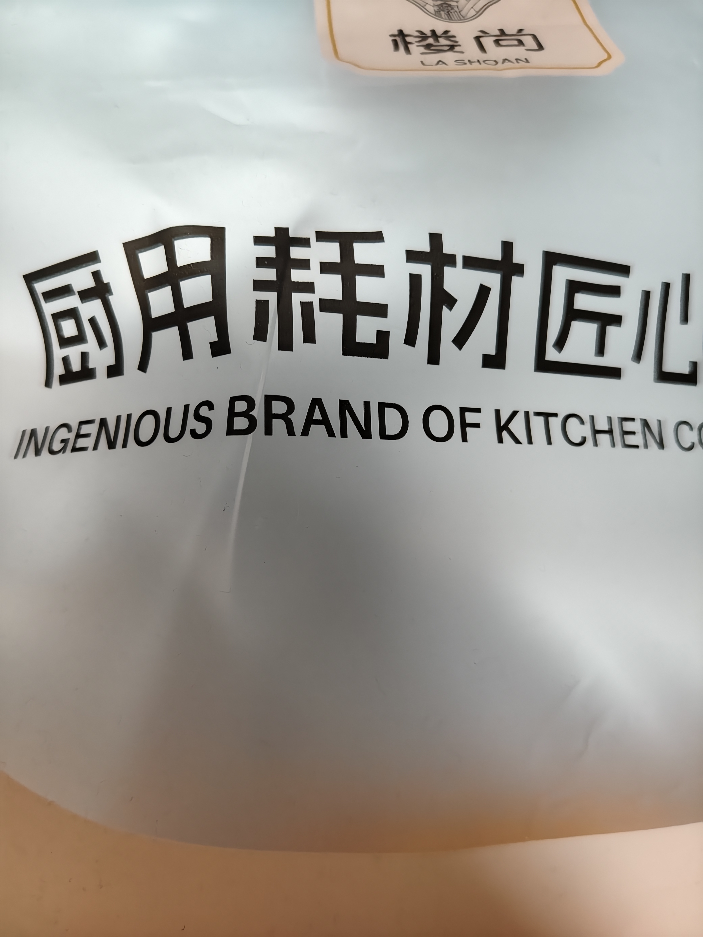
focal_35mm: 23
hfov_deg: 58.9
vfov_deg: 73.9
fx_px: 623
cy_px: 468
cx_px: 352
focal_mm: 5.56
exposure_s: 1/50
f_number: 1.88
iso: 590
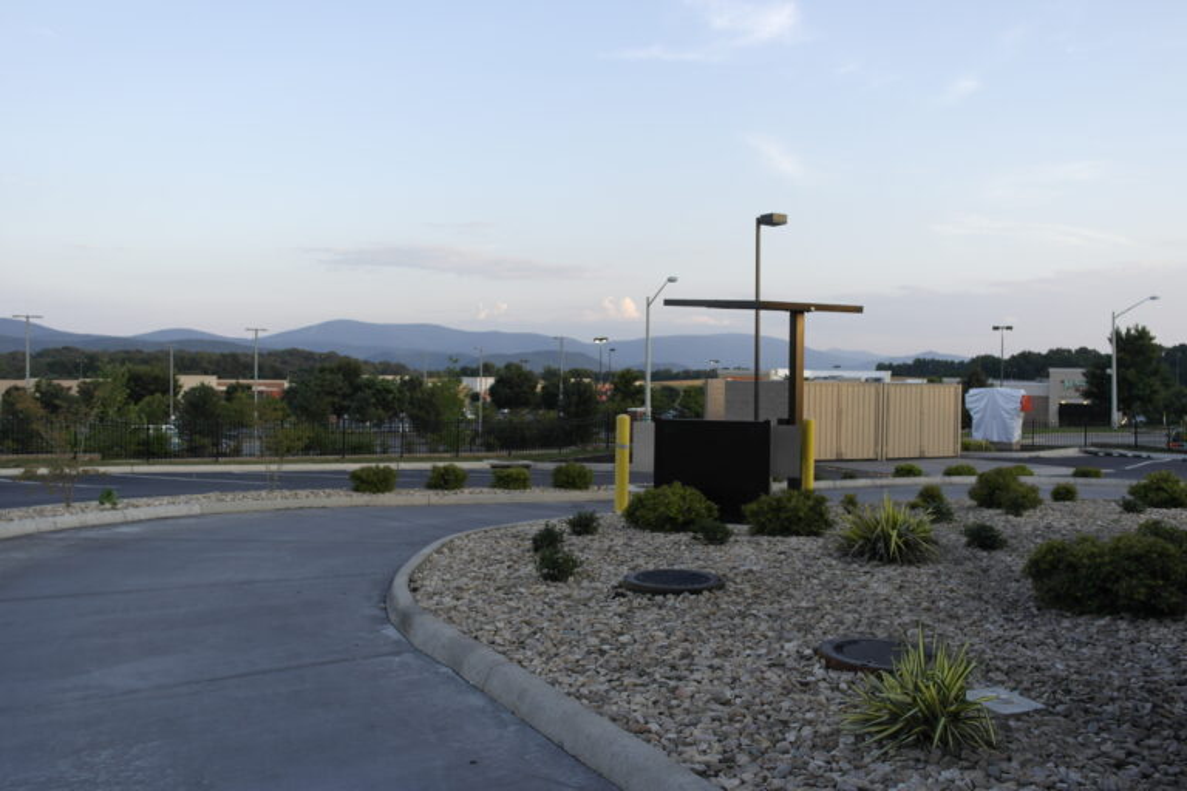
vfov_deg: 43.6
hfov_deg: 61.9
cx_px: 594
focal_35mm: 30
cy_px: 396
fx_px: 989
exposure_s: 1/125
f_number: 4.5
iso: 100
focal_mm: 20
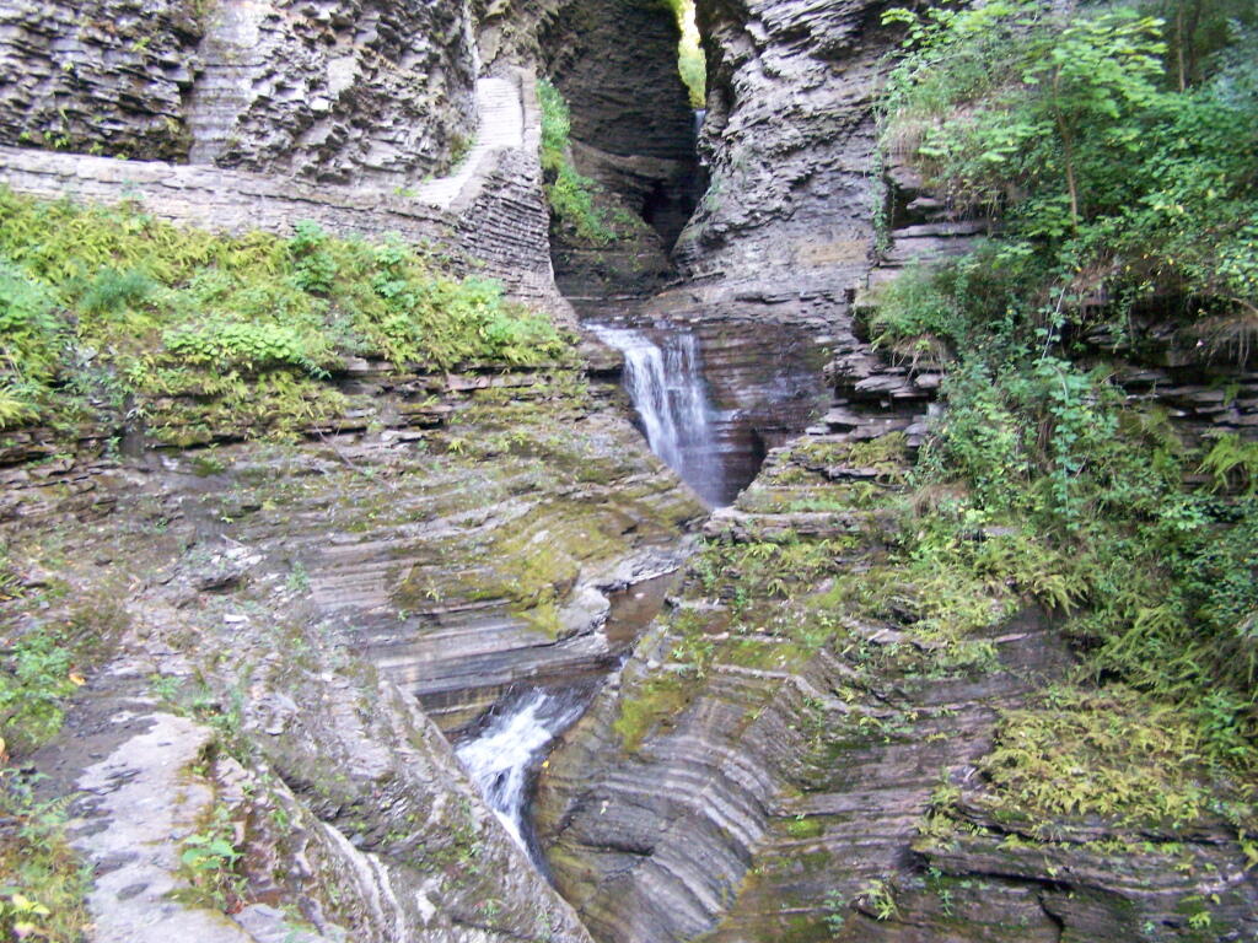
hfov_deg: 49.0
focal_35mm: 38
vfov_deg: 37.7
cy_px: 472
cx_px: 629
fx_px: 1381
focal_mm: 6.3
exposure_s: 1/40
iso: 400
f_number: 2.8
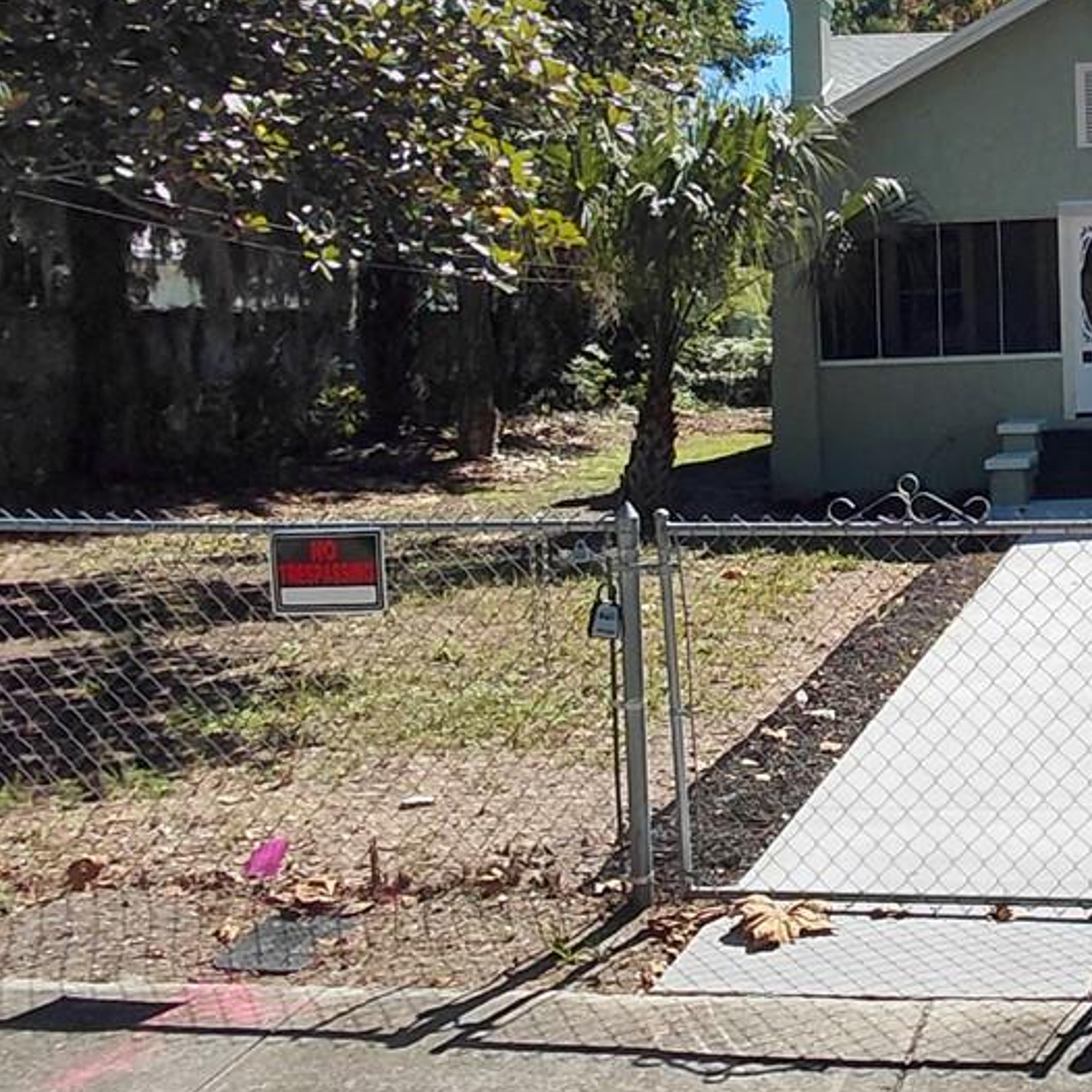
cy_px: 388
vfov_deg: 38.8
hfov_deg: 35.4
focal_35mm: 43
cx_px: 1096
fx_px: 1535
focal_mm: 1.64
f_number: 2.2
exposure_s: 1/1405
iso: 40
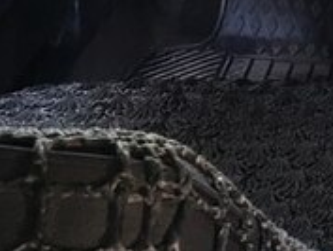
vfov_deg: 13.1
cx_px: 438
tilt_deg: -22.1
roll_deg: +0.4
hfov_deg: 17.1
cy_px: -109
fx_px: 1040
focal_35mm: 108
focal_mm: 4.15
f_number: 2.2
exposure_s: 1/33
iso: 80
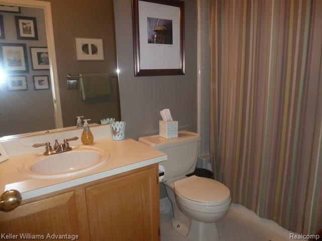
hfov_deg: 69.4
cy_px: 120
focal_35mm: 25
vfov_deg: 54.9
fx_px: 233
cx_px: 161
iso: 250
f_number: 3.3
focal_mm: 4.1
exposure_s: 1/30
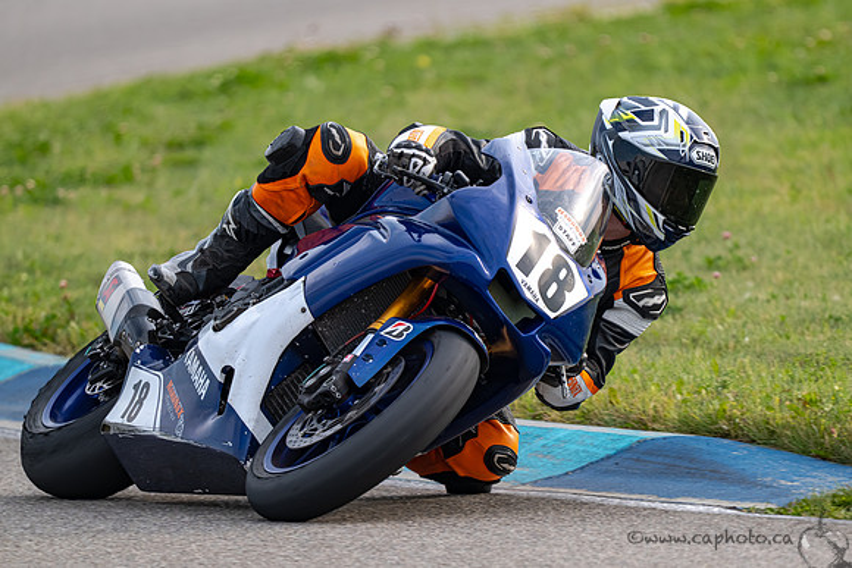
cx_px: 442
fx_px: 16900
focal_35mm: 714
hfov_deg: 2.9
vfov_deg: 1.9
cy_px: 287
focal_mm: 600
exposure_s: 1/1250
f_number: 6.3
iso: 640
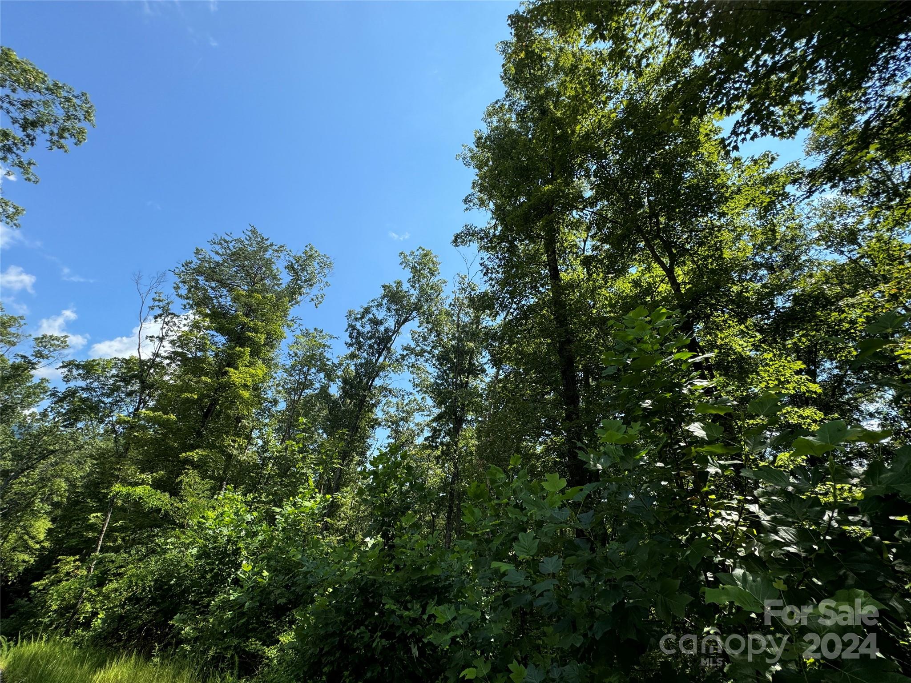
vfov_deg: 85.7
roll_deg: -0.8
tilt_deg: +27.6
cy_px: 342
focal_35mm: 14
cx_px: 456
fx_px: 368
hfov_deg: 102.1
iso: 40
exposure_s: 1/1094
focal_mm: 2.22
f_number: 2.2
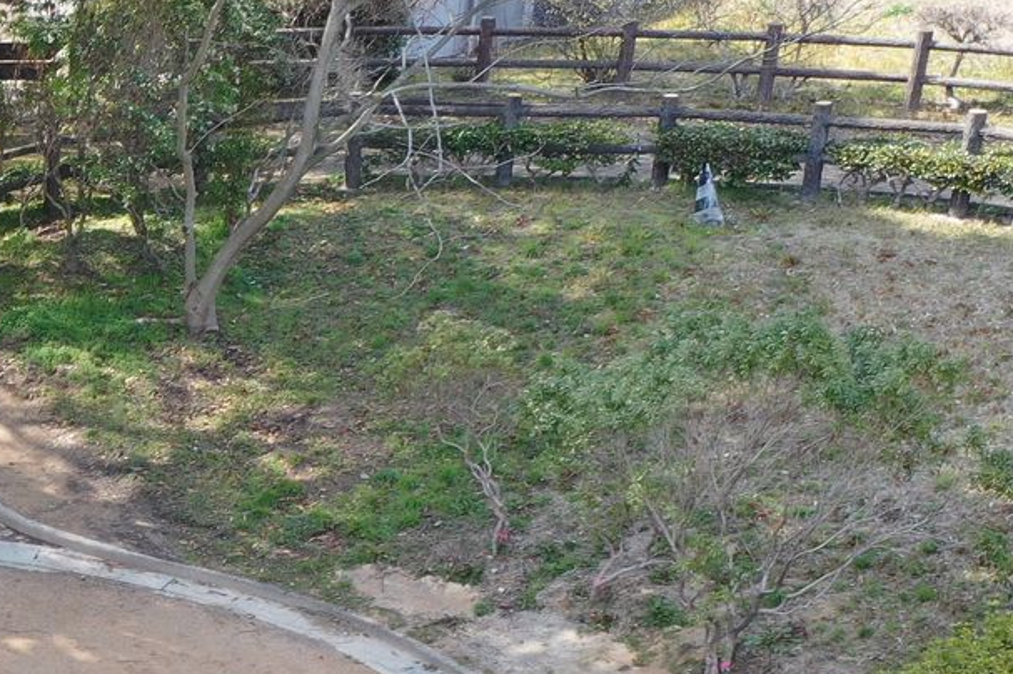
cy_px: 732
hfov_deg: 18.3
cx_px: -442
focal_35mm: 101
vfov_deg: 13.3
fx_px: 2840
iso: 100
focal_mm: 10.26
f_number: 4.5
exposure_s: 1/120
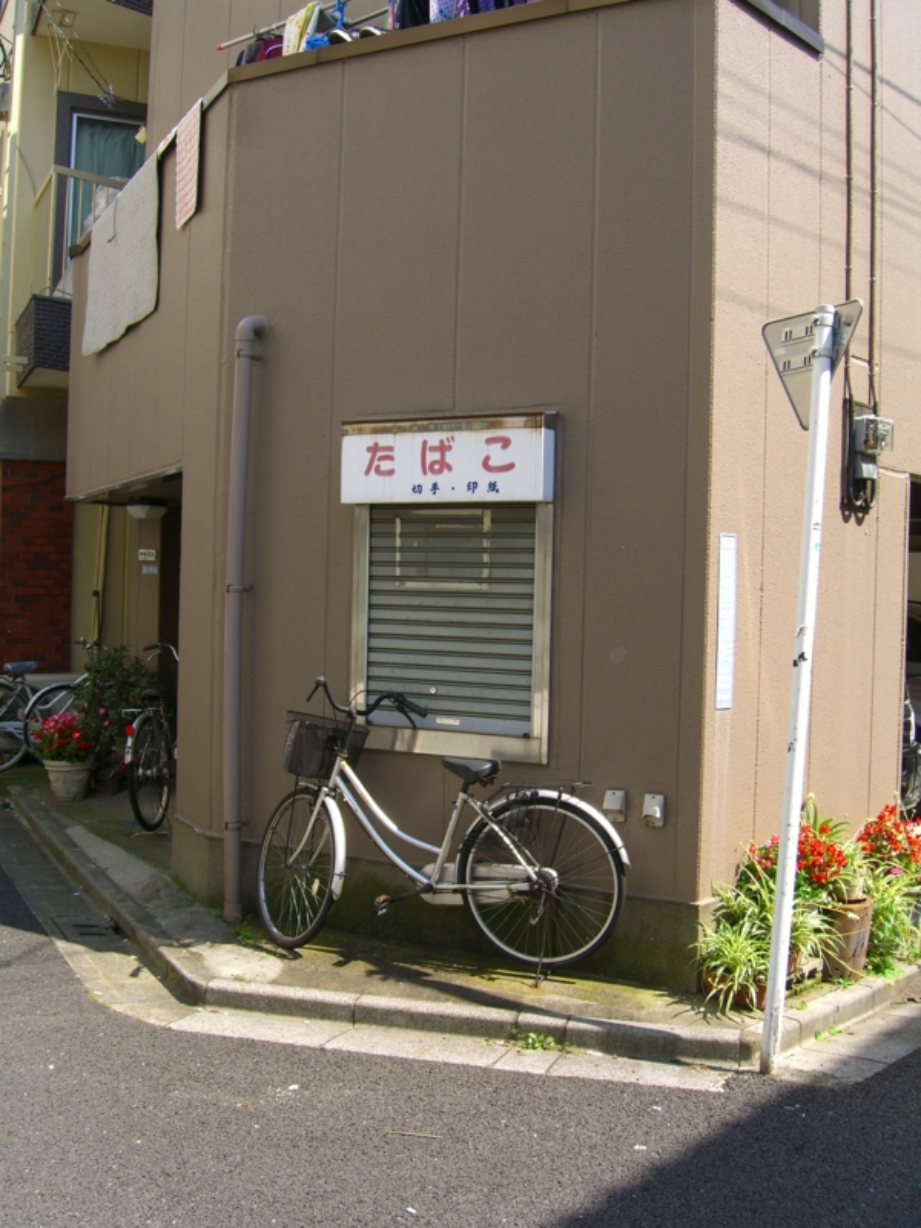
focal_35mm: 38
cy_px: 614
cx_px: 460
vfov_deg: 49.0
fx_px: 1348
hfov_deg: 37.7
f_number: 4
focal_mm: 7.9
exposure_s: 1/250
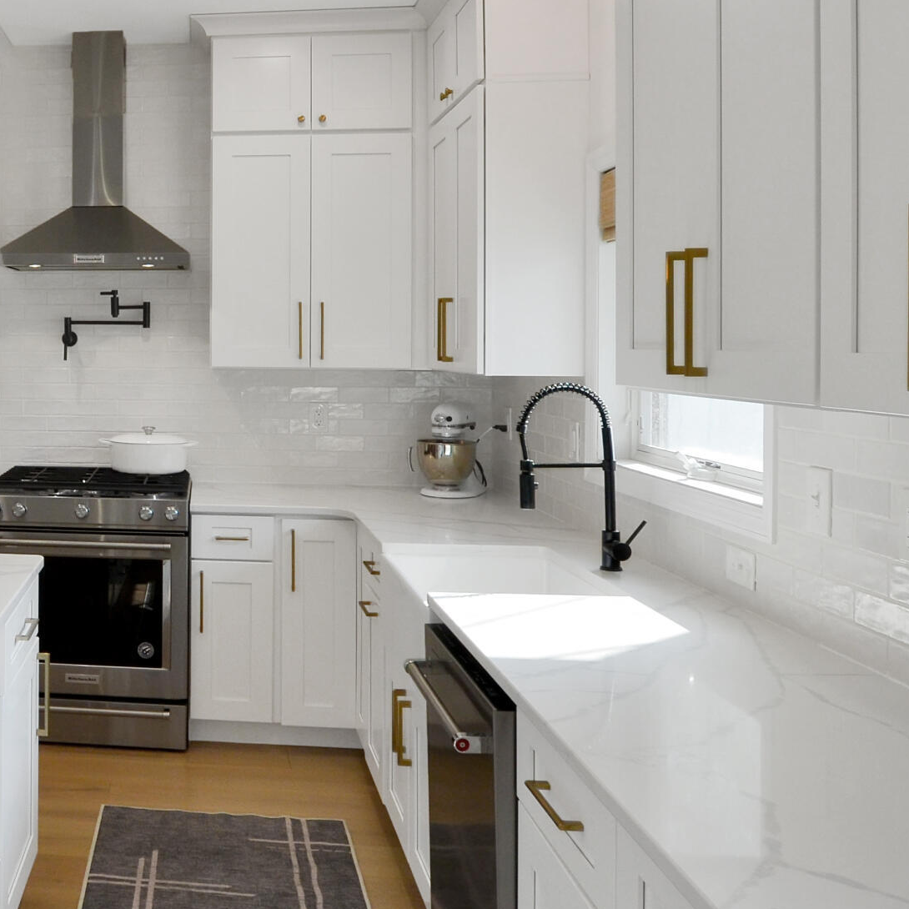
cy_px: 347
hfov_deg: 41.4
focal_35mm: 35
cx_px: 8
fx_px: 1040
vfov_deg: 46.8
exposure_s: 1/80
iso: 400
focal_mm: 10
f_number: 8
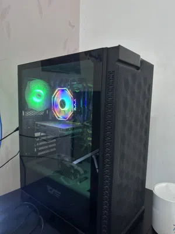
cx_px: 88
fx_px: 162
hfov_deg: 56.8
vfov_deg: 71.6
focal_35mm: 24
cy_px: 117
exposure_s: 1/39
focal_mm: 6.86
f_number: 1.78
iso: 1000
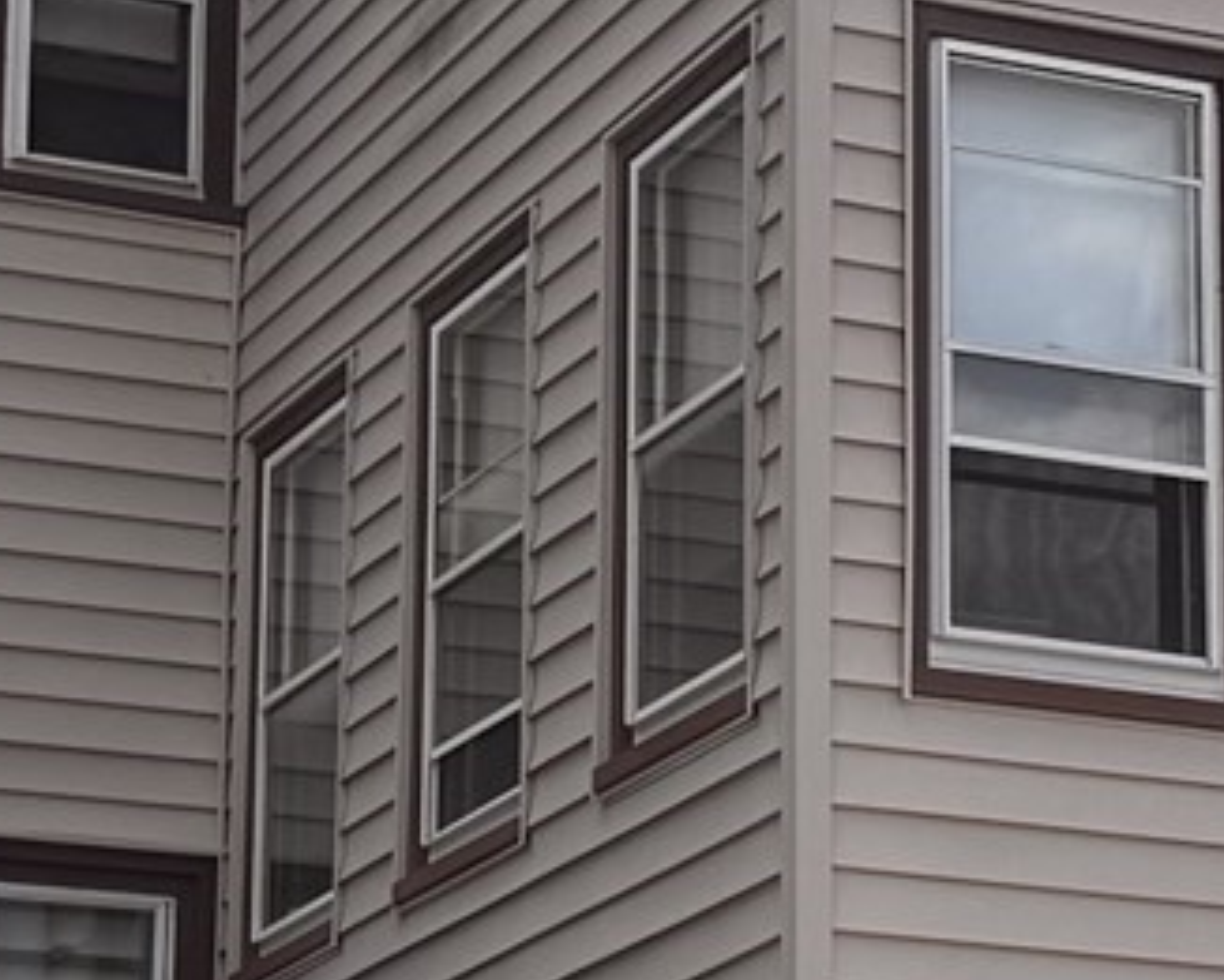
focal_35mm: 147
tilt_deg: +15.9
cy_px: 518
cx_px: 909
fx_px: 5327
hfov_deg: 13.1
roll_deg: -1.1
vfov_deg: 10.5
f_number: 1.78
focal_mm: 6.76
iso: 80
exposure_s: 1/5814
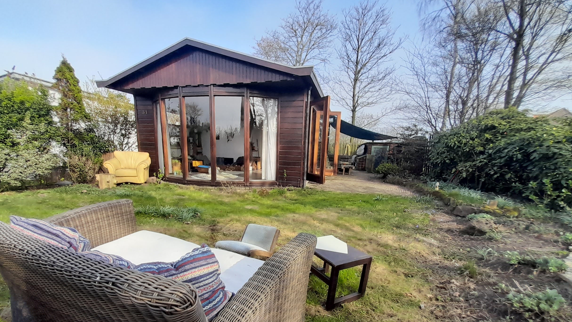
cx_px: 269
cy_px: 204
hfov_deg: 102.9
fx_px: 228
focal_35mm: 15
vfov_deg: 69.2
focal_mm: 1.13
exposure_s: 1/467
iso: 40
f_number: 2.2
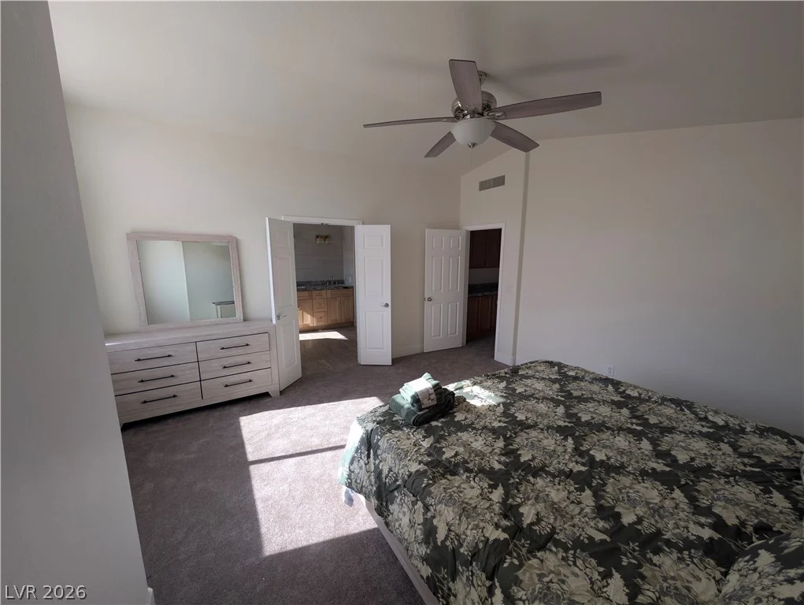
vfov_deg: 94.6
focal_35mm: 12
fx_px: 279
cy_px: 302
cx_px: 402
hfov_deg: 110.5
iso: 54
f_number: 1.7
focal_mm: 2.02
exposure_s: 1/181
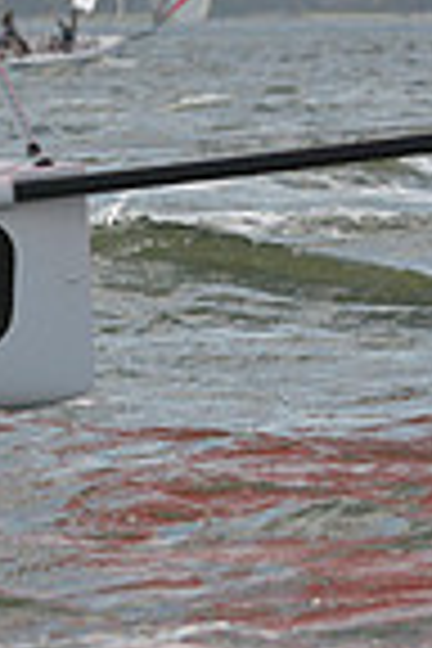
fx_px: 14453
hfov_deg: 1.7
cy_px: -70
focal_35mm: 803
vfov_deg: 2.6
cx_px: -842
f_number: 9
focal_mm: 200
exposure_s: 1/1250
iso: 400
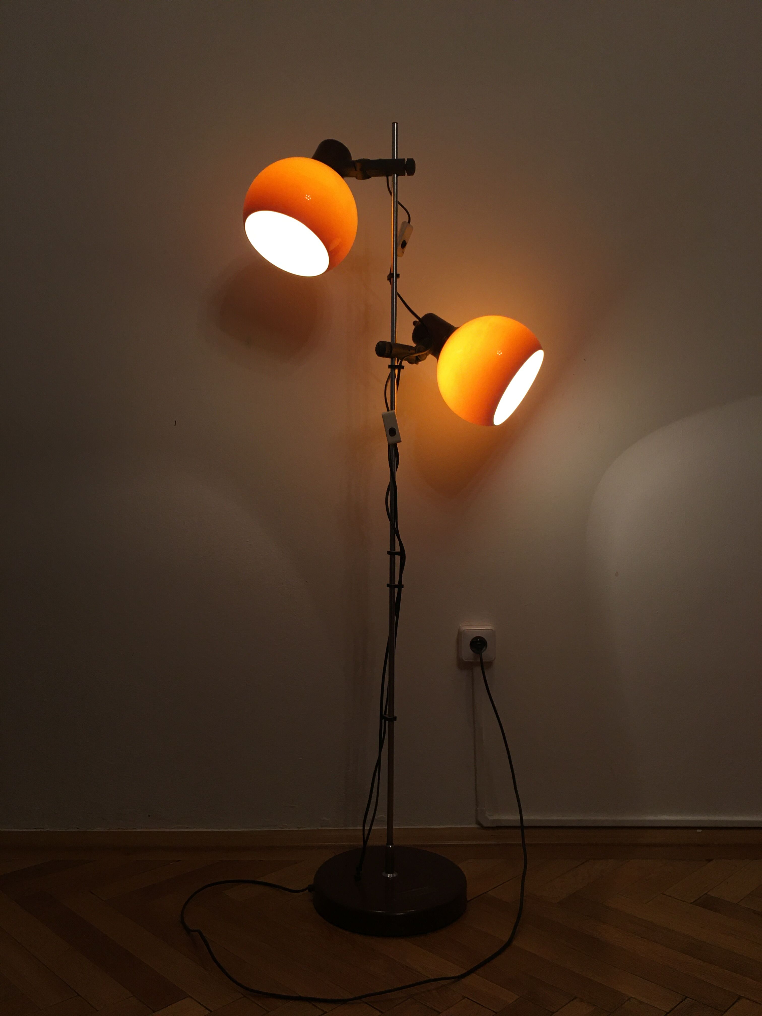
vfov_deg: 61.7
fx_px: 851
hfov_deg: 48.2
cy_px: 508
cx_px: 381
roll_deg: -0.1
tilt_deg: +0.5
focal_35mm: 29
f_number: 2.2
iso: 25
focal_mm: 4.15
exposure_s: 1/33
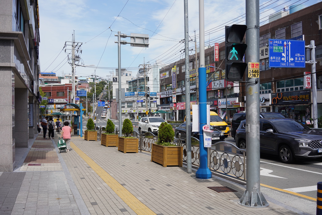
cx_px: 161
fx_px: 313
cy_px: 108
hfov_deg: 54.4
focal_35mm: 35
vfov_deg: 37.9
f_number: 10
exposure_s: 1/100
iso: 100
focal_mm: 35
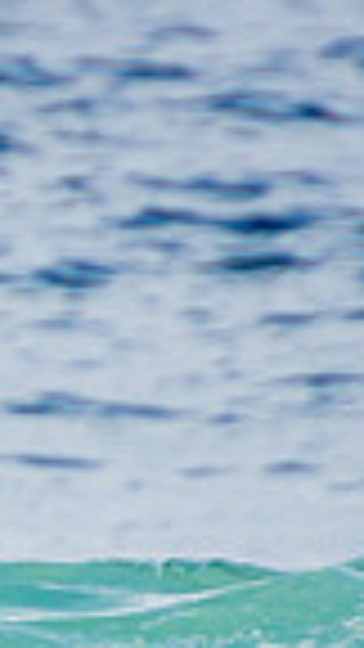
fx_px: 43583
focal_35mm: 2540
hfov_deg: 0.5
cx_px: -611
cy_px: 794
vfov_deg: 0.9
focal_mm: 400
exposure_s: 1/2000
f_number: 5.6
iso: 320
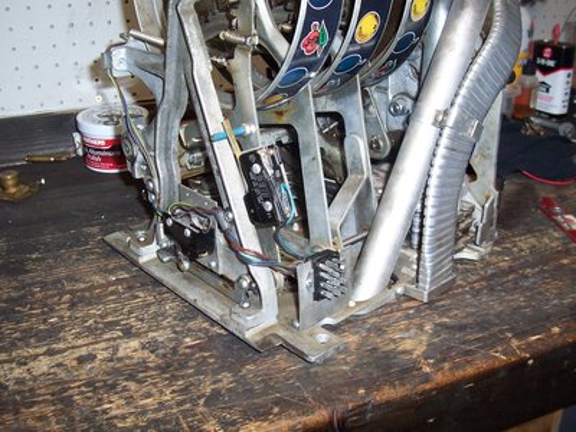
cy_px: 216
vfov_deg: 38.7
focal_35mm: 37
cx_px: 288
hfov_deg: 50.1
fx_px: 616
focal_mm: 5.6
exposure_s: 1/60
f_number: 2.8
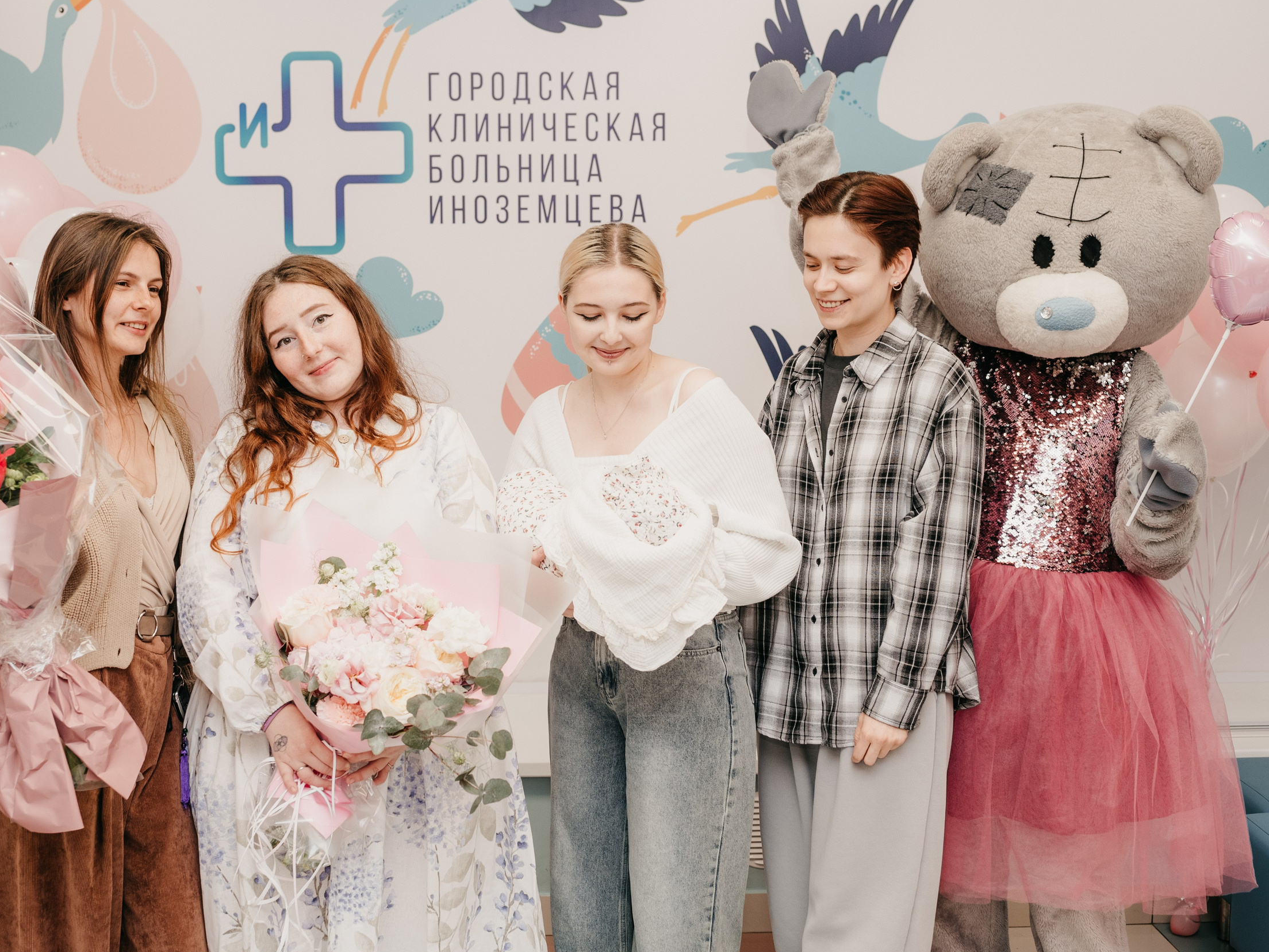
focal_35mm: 44
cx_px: 555
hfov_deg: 42.9
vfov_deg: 32.9
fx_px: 1613
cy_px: 508
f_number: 4
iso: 400
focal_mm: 35
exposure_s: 1/160
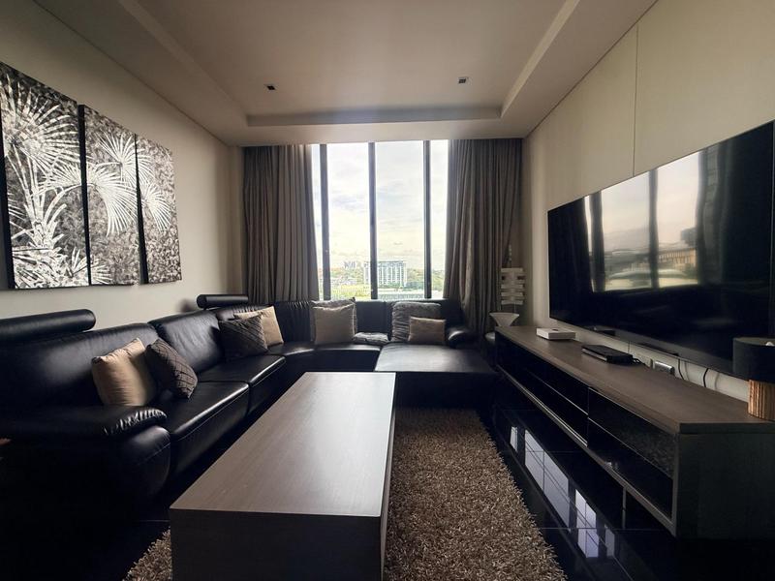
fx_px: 313
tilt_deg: -2.3
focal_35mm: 14
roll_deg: +0.6
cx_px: 388
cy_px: 290
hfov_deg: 102.1
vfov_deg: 85.7
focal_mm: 2.22
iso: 64
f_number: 2.2
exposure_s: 1/379
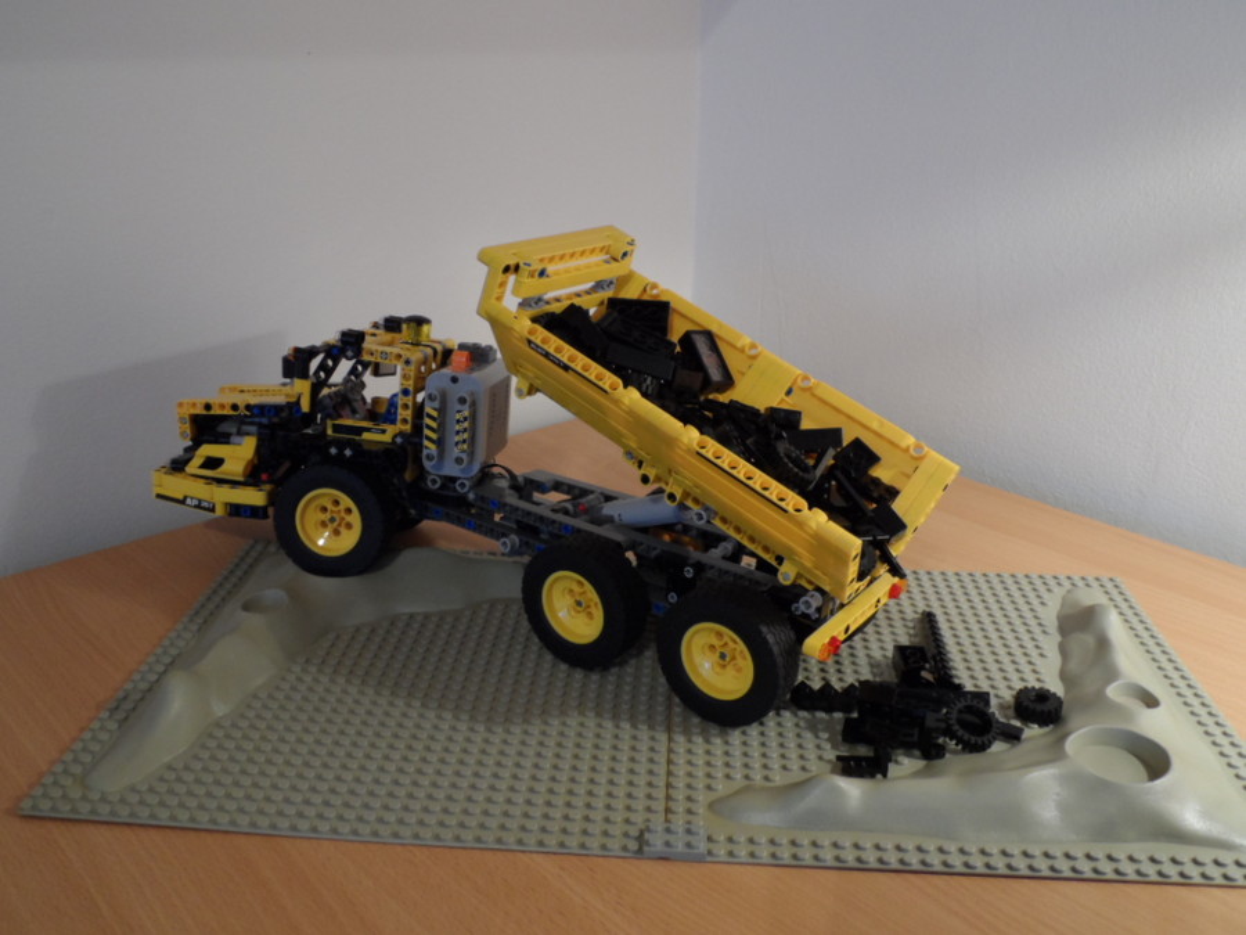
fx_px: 1152
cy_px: 468
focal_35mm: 32
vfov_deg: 44.2
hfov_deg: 56.8
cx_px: 623
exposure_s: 1/6
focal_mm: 5.3
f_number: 3.4
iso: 200
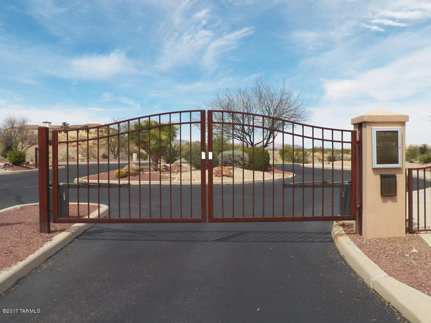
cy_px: 162
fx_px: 436
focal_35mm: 35
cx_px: 216
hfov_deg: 52.6
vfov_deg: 40.7
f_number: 4
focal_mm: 6.3
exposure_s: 1/1250
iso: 125
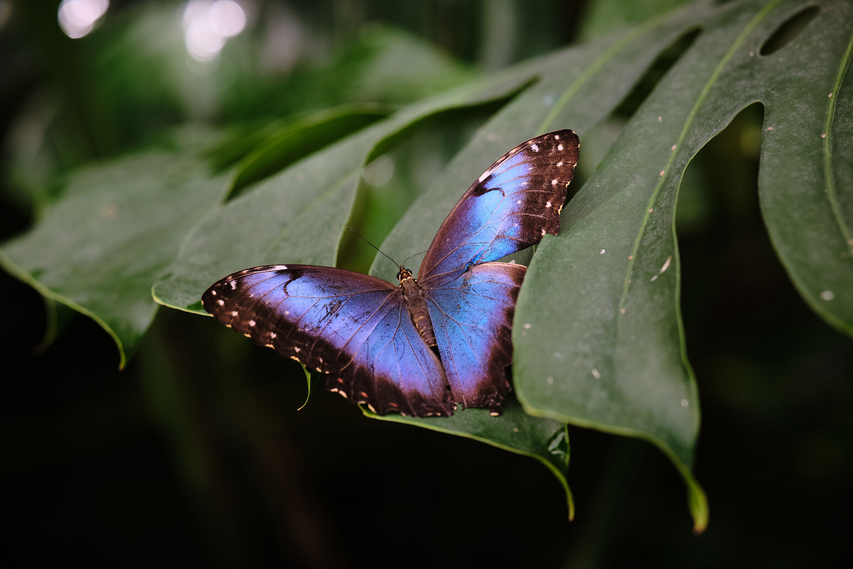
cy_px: 284
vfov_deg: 12.1
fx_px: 2677
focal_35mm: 113
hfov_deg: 18.1
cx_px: 426
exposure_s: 1/125
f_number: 2.8
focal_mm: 75
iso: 1000
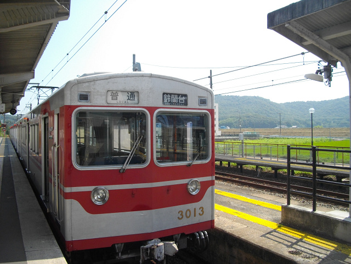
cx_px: 176
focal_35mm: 31
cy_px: 132
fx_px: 314
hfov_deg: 58.4
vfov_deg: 45.4
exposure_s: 1/100
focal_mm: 5.7
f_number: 8.8
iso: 100
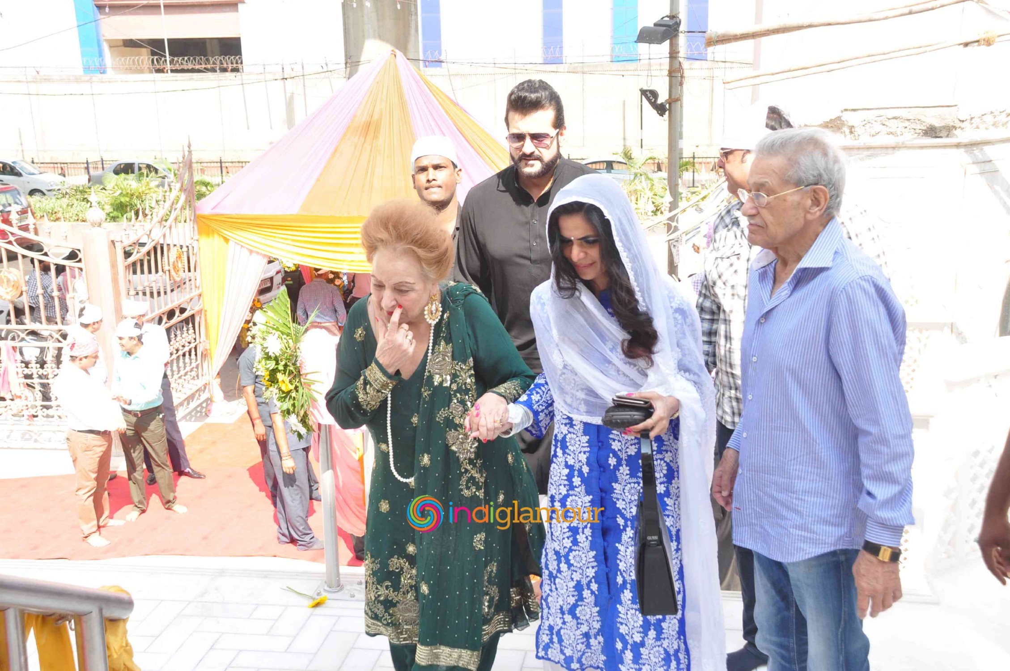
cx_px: 505
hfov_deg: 49.6
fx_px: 1093
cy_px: 336
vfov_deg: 34.1
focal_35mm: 39
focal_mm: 26
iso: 400
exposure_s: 1/200
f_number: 8
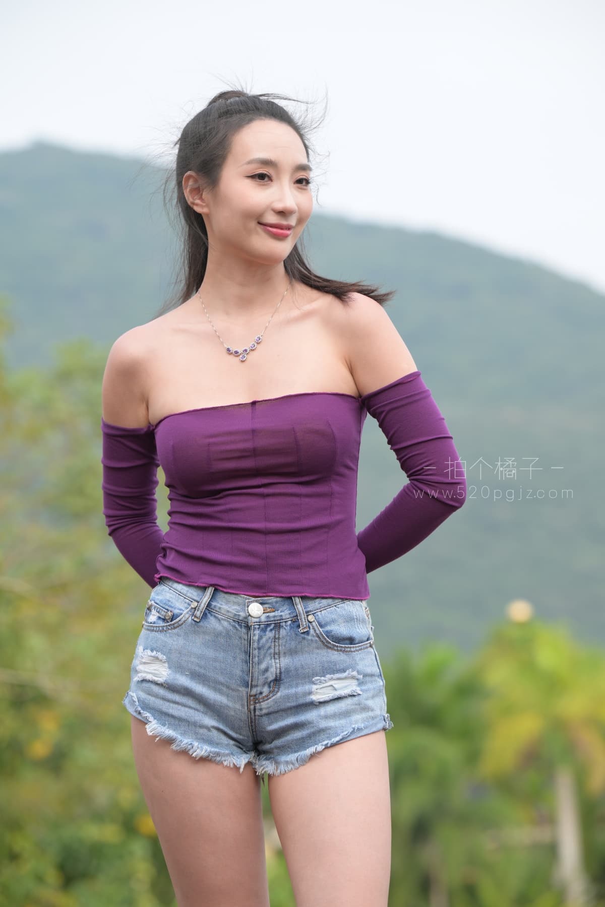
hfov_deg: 9.8
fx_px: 3529
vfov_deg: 14.7
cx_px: 302
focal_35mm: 140
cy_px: 454
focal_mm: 140
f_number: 5
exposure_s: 1/320
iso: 160
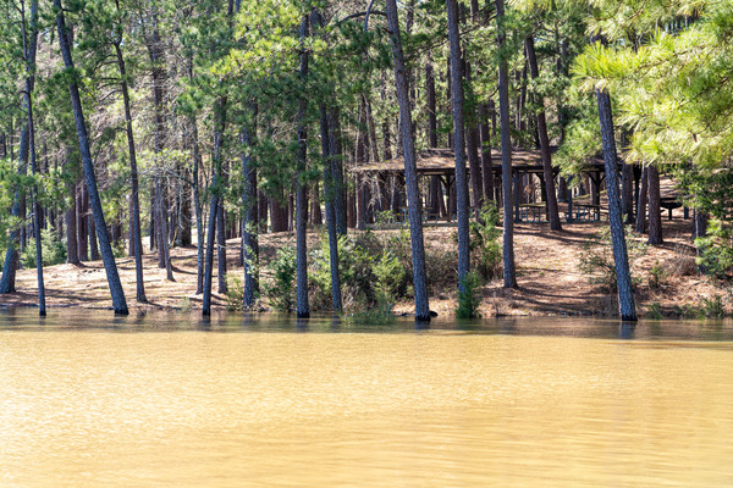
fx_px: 1853
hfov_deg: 22.4
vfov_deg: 15.0
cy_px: 244
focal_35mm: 91
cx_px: 366
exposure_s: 1/125
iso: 200
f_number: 7.1
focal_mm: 91
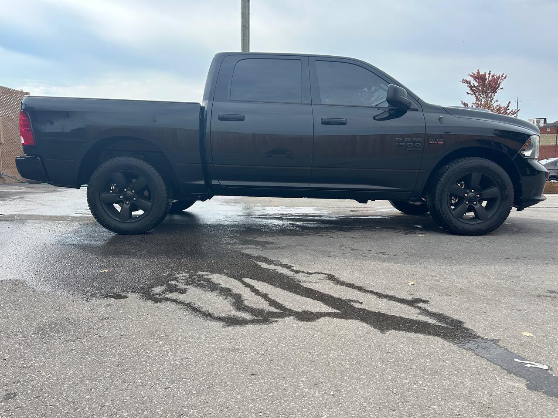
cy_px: 209
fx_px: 419
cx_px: 279
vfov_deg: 53.1
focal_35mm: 26
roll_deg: +1.3
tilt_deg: -6.4
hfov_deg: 67.3
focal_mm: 5.7
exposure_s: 1/1698
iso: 50
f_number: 1.5
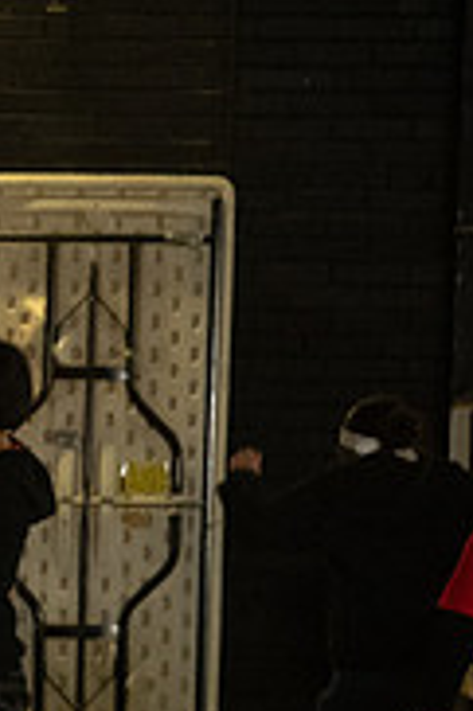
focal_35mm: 861
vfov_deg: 2.4
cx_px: -633
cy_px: 676
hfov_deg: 1.6
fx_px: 17000
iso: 10000
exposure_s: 1/160
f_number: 6
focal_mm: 270
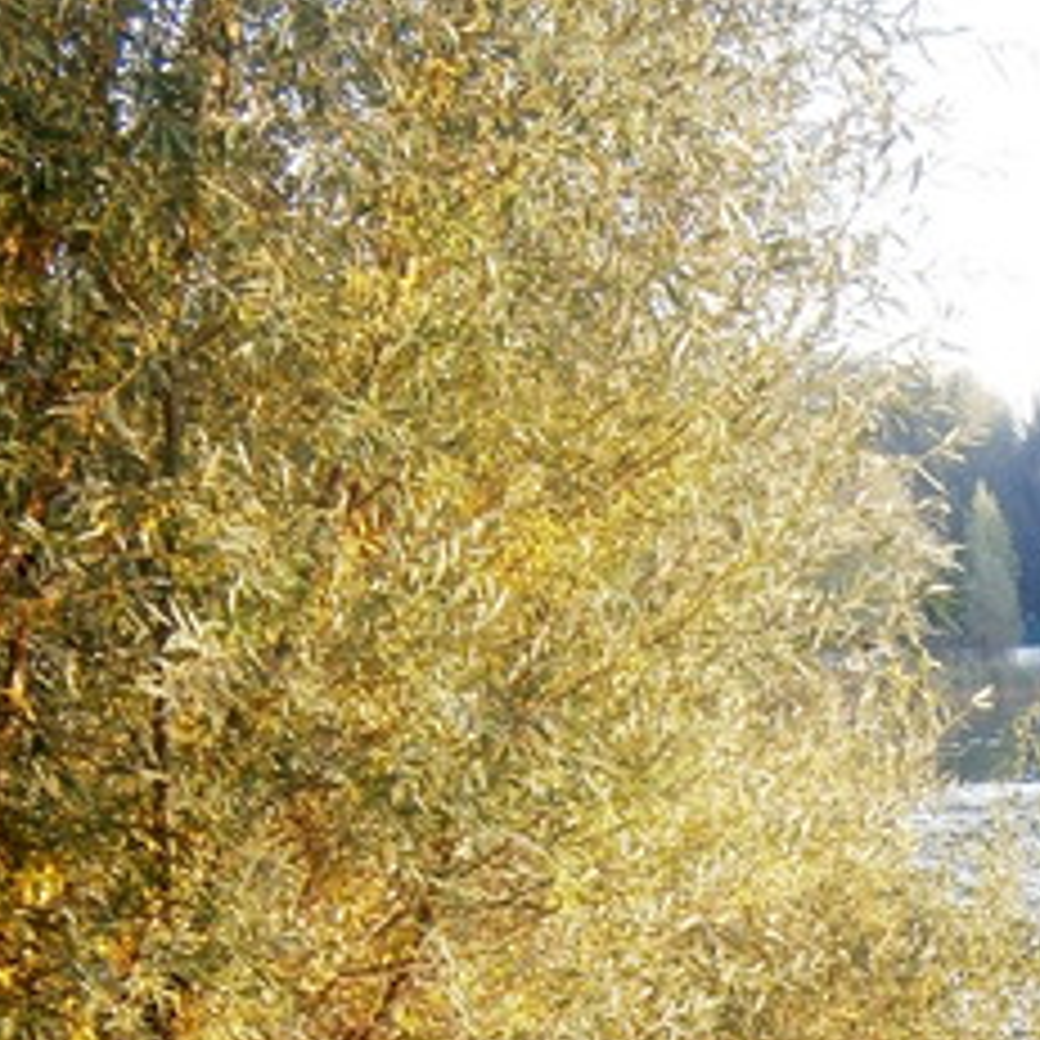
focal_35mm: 144
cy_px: 1247
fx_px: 4895
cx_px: 1063
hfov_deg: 12.0
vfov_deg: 11.9
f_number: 3.4
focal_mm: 8.3
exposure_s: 1/50
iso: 80
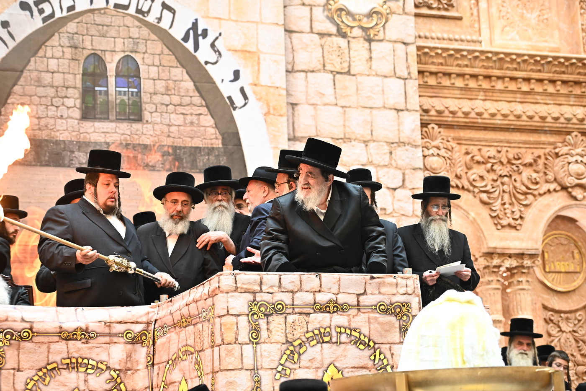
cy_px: 196
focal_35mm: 95
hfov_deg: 21.5
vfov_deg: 14.4
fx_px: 1546
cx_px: 293
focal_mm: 95
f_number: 3.2
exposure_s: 1/160
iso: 2000
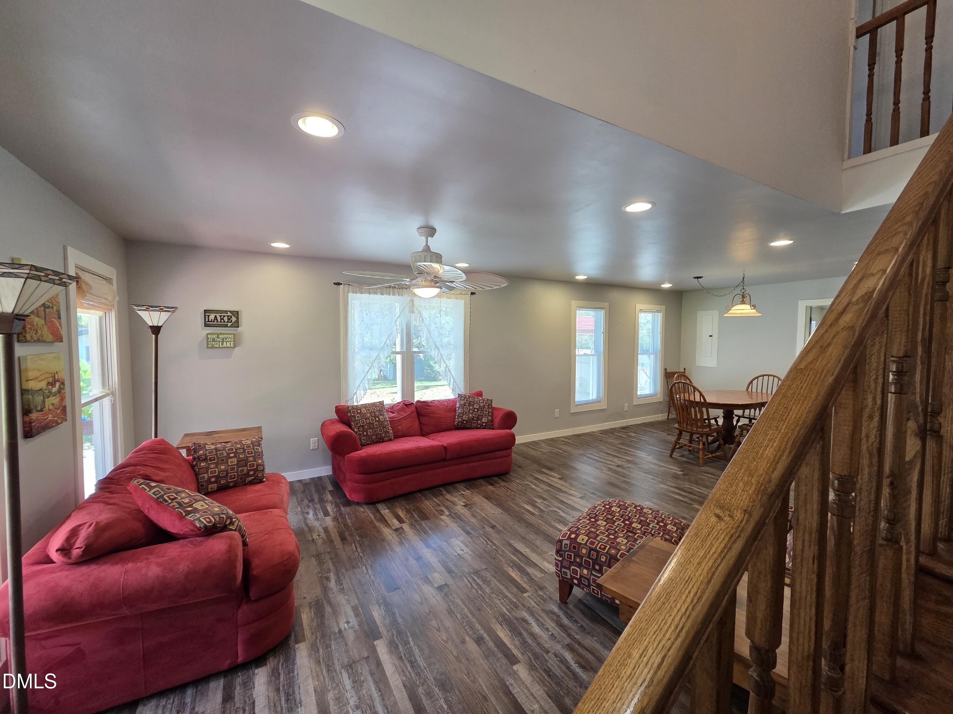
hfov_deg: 106.2
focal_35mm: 13
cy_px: 357
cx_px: 476
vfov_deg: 89.9
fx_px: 358
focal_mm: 2.2
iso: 200
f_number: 2.2
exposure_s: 1/120
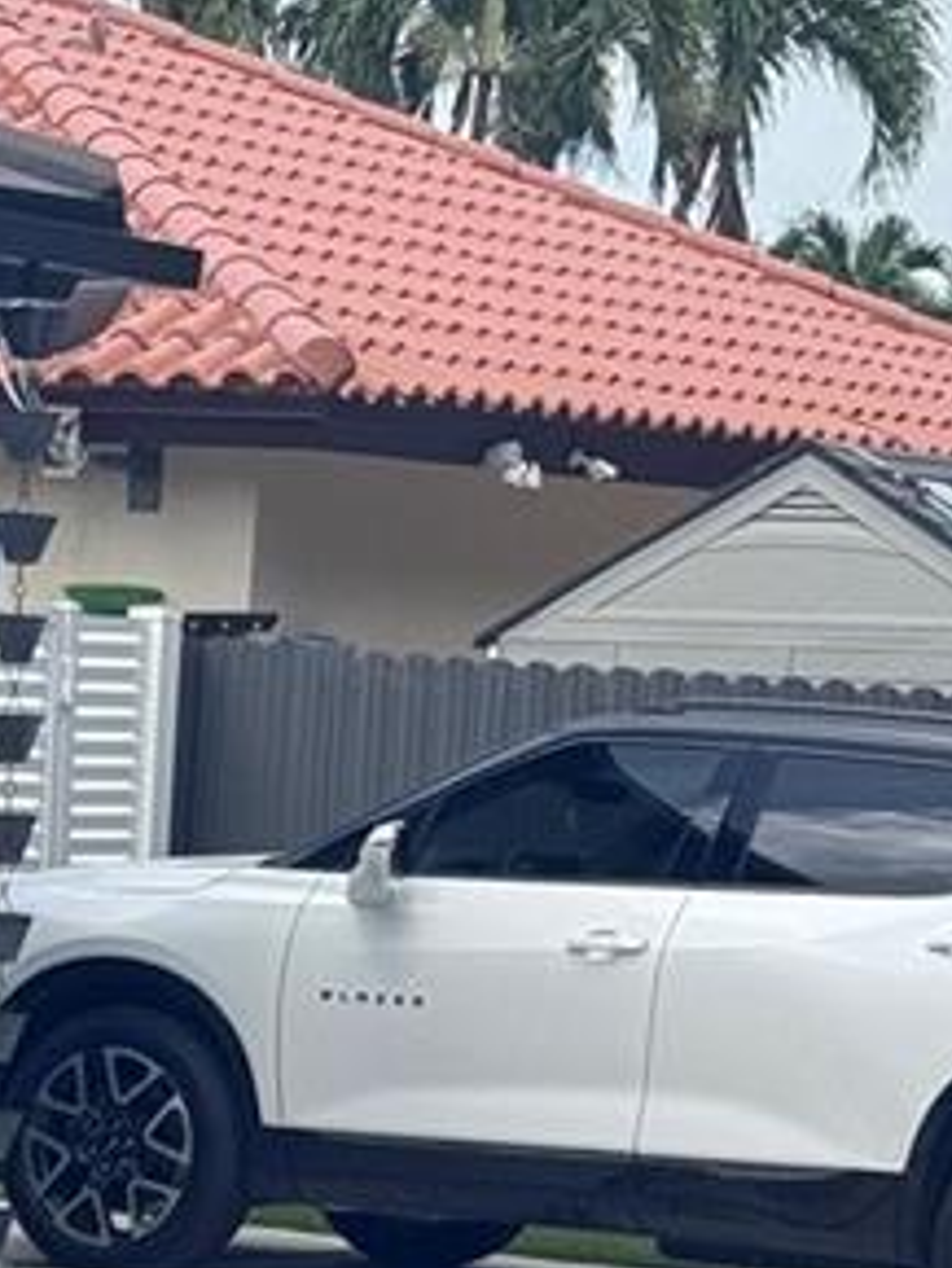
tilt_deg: -8.9
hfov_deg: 7.4
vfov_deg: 9.7
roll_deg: -3.3
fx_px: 7292
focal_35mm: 199
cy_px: 1852
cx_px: -219
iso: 64
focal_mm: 6.76
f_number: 1.78
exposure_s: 1/2494
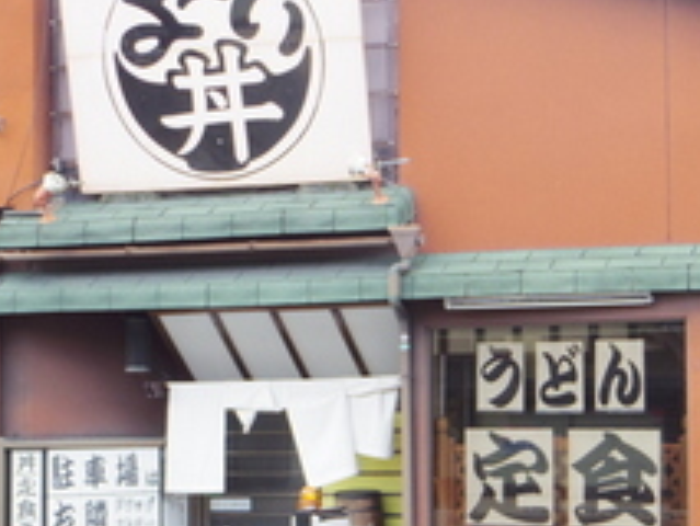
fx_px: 1821
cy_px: 293
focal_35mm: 90
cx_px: 513
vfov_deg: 16.4
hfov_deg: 21.6
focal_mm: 8.7
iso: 200
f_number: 3.5
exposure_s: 1/160
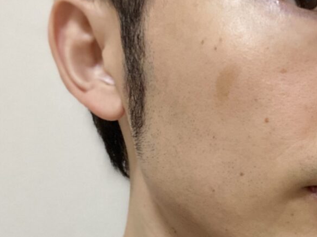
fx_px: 567
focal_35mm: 62
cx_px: 291
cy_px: 206
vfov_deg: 23.1
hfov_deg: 29.8
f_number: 2.2
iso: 200
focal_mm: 2.71
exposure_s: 1/50
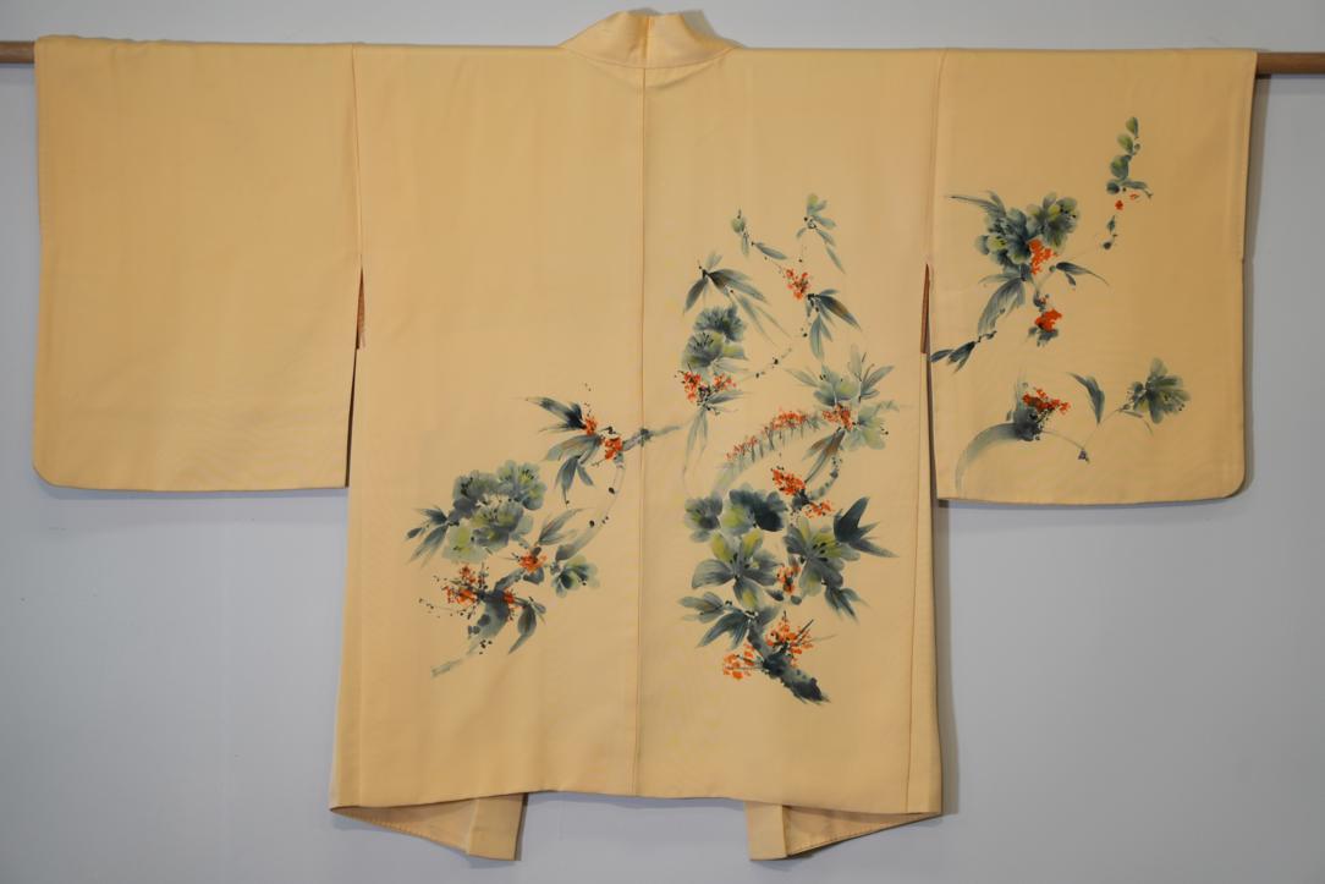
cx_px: 662
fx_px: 3681
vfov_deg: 13.7
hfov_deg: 20.4
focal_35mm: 100
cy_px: 442
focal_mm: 100
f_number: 4
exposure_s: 1/100
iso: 400
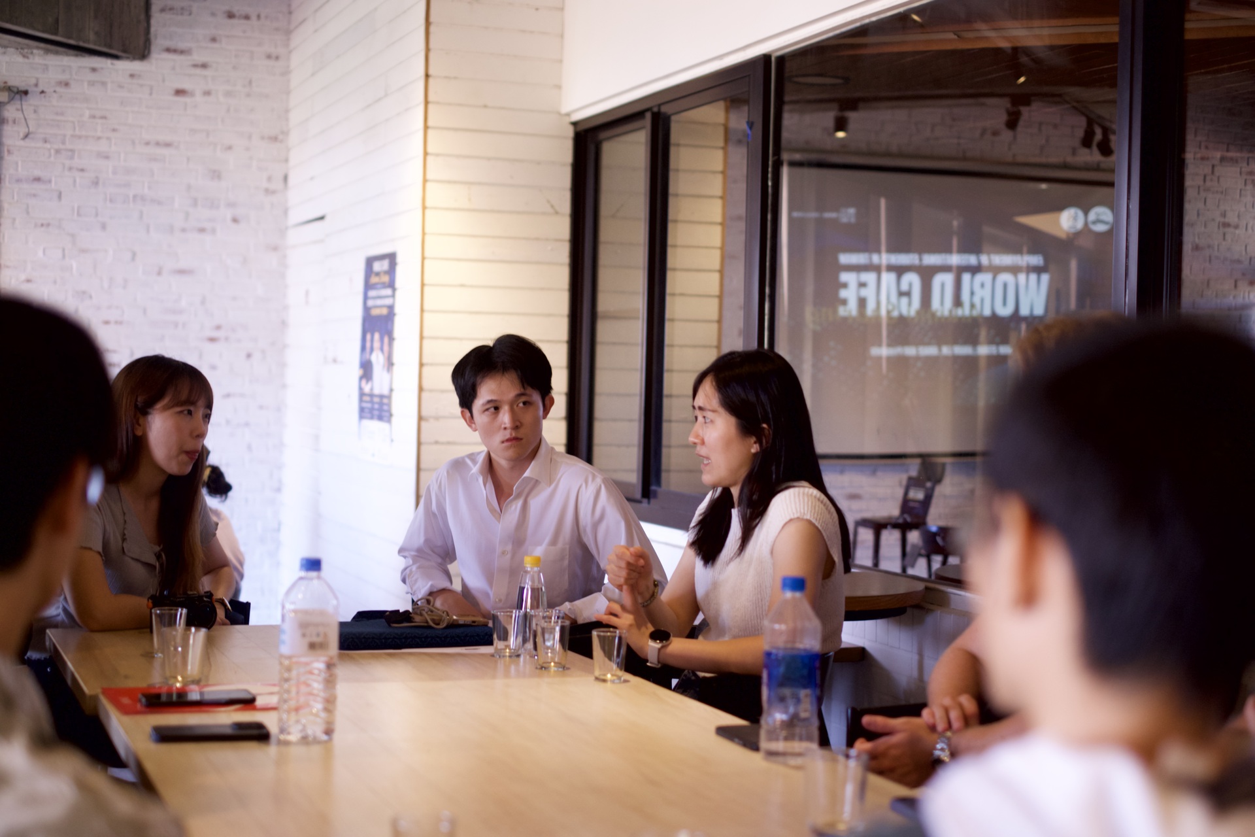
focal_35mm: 53
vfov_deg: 25.5
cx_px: 628
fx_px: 1847
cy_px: 418
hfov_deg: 37.5
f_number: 1.8
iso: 800
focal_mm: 35
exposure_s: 1/80
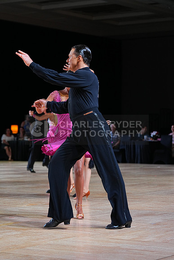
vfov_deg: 19.6
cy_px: 130
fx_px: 753
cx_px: 87
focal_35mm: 104
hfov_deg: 13.2
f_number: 4
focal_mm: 104
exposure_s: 1/500
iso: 1250
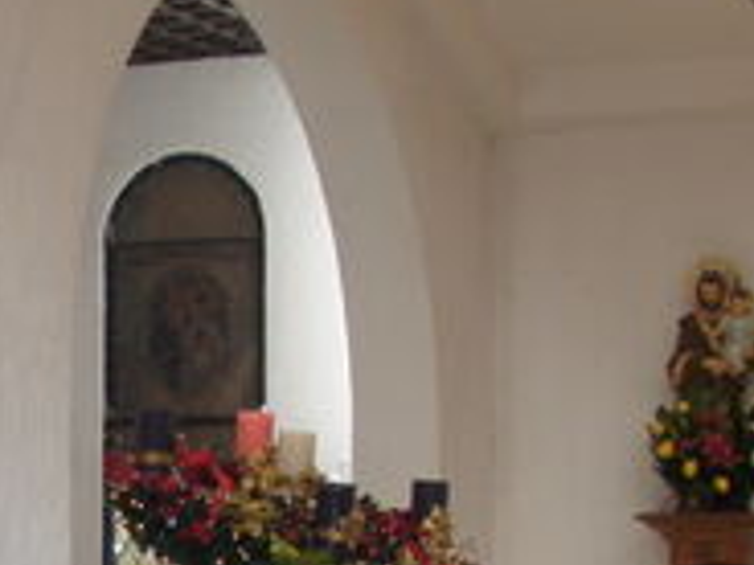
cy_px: 696
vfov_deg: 11.0
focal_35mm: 132
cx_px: -94
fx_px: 2875
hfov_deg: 14.6
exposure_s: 1/30
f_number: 3.5
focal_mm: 6.7
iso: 100
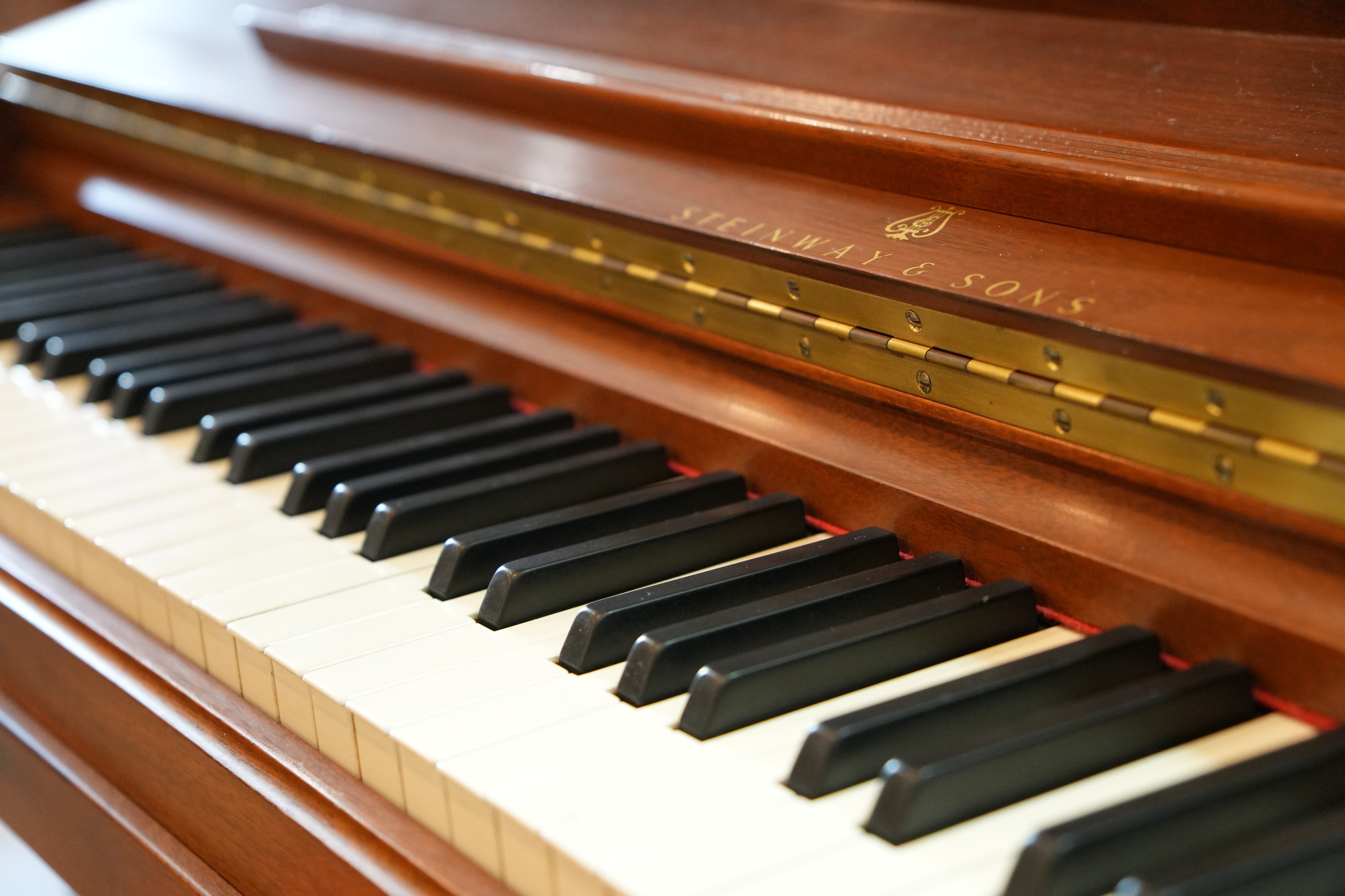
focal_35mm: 68
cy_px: 448
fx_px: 2522
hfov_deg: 29.9
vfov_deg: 20.2
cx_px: 672
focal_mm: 45
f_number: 2.8
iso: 2500
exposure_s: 1/160
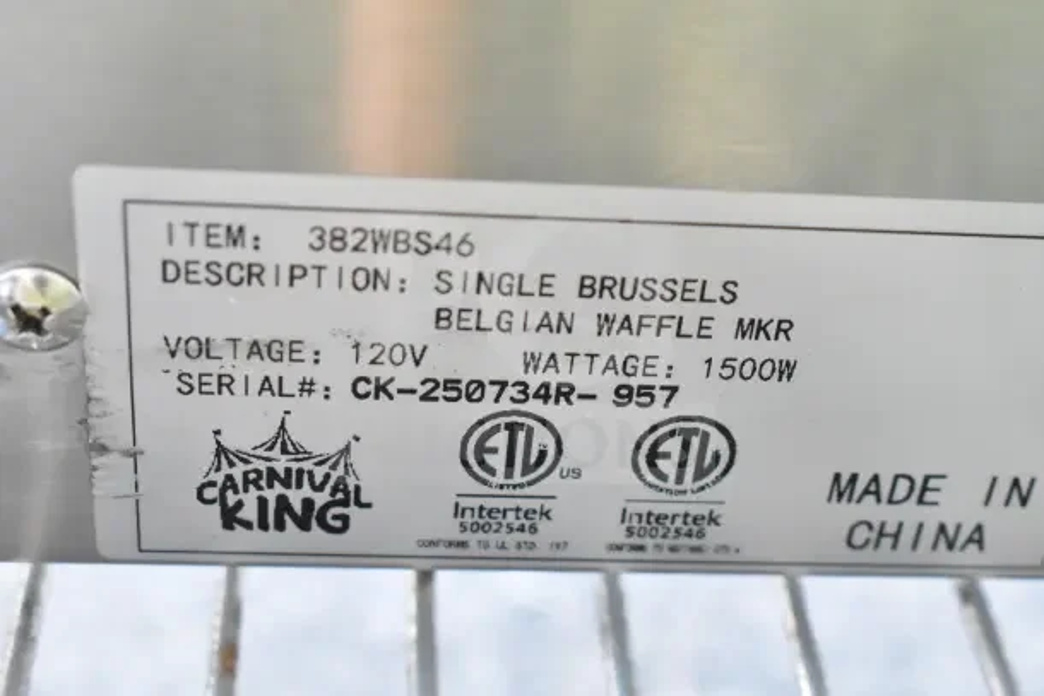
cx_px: 522
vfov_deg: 20.2
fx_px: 1958
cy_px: 348
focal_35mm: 68
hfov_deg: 29.9
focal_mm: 45
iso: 6400
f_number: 6.3
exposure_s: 1/160
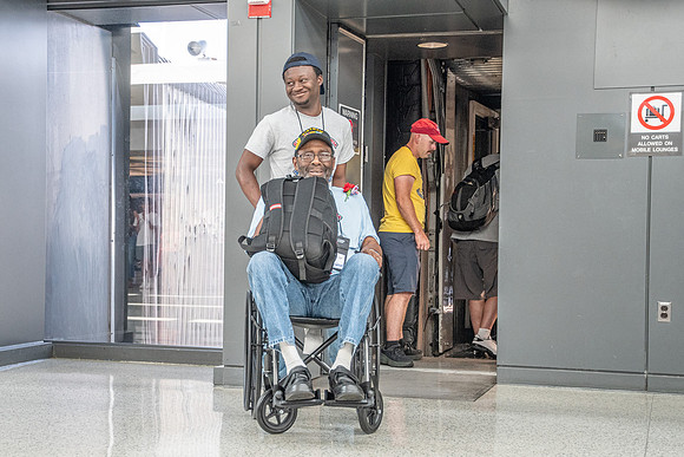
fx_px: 1105
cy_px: 254
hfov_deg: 34.4
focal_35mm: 58
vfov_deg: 23.3
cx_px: 297
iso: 800
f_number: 3.2
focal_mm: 32
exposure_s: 1/500
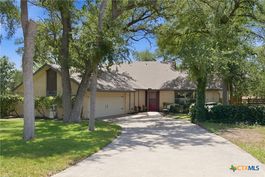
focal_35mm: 30
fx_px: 221
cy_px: 88
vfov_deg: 43.7
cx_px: 132
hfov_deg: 61.9
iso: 640
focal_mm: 30
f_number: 11
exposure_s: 1/400
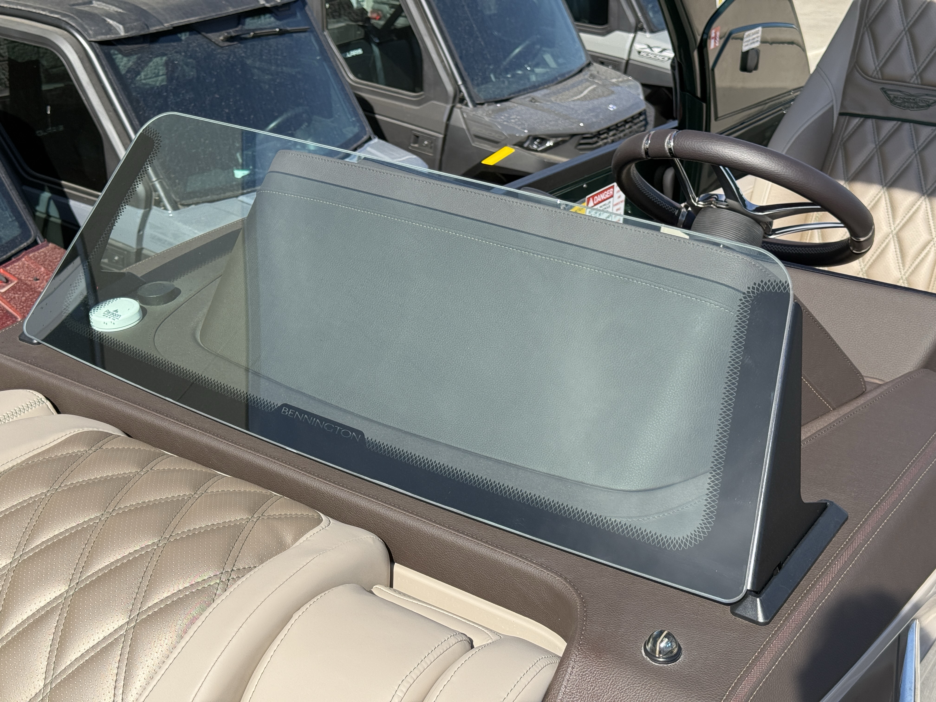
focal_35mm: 48
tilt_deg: -23.7
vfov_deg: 30.3
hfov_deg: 39.7
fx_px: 1298
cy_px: 351
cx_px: 468
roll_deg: +0.0
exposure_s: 1/3534
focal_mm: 6.76
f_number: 1.78
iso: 100
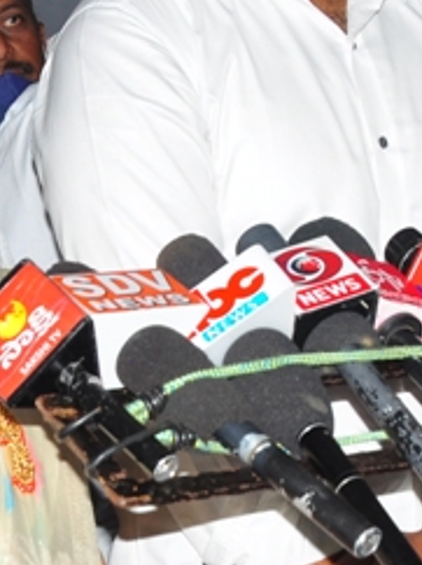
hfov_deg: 11.9
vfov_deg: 15.8
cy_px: 153
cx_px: 254
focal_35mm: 124
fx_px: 2019
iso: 320
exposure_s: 1/160
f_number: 7.1
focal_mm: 26
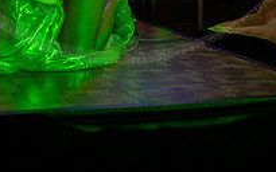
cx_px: 104
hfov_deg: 18.6
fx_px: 842
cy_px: -110
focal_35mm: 112
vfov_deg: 11.1
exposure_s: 1/400
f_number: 1.3
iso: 800
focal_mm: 50
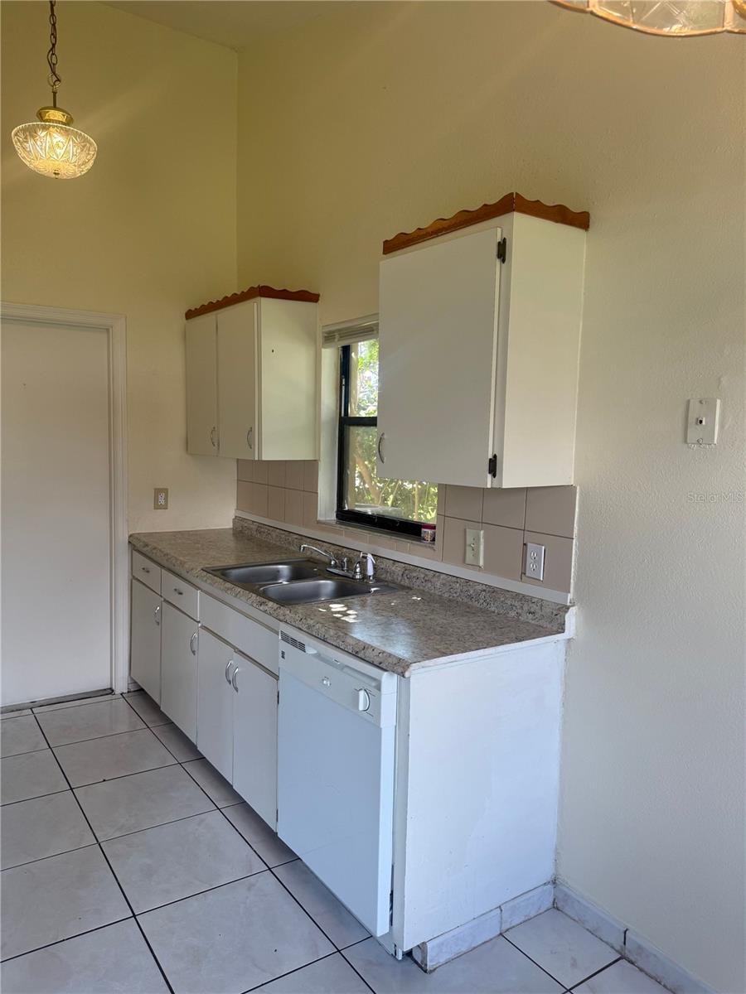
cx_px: 373
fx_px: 690
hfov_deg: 56.8
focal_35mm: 24
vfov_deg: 71.6
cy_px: 497
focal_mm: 6.76
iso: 100
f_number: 1.78
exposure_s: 1/251
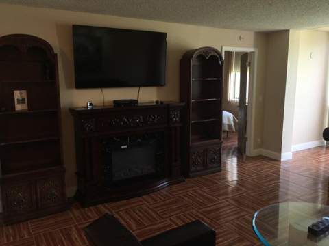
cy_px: 123
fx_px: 276
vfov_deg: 48.2
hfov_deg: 61.7
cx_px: 164
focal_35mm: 29
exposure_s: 1/32
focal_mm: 4.15
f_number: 2.2
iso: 25
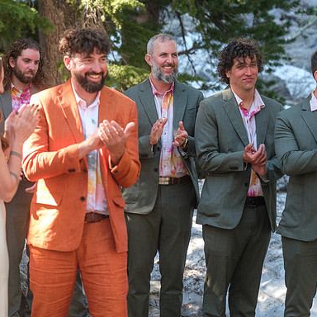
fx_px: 1223
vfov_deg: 14.8
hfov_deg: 14.7
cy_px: 159
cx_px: 84
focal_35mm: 118
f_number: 3.2
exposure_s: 1/240
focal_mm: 61
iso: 400
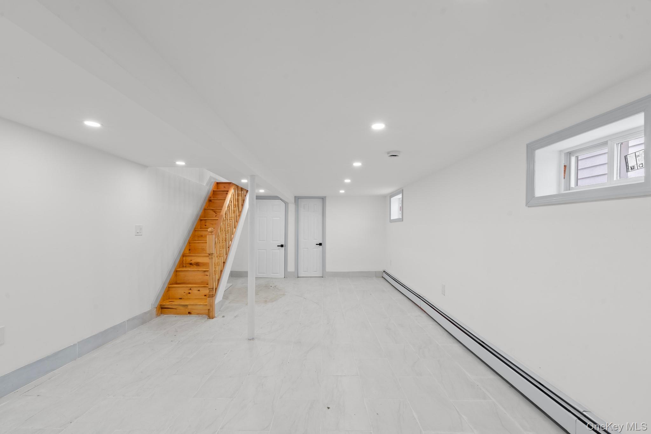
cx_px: 326
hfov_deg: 104.3
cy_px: 217
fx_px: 253
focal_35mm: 14
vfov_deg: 81.2
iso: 160
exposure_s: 1/2.5
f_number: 10
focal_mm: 14
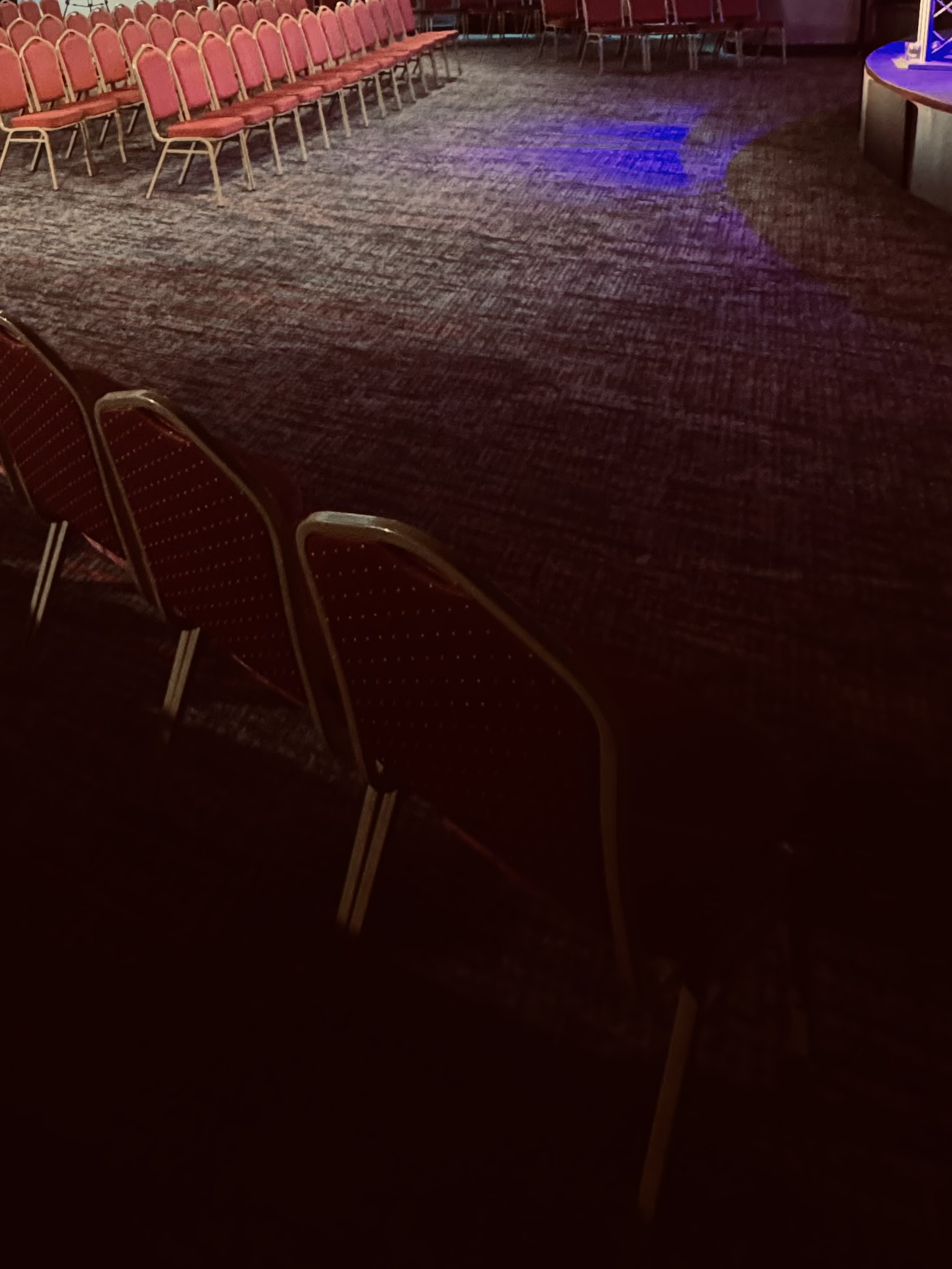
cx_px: 68
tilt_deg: -9.0
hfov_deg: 43.4
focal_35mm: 29
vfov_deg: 53.5
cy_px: 113
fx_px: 1063
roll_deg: +2.8
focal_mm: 2.22
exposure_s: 1/33
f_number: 2.2
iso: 1250
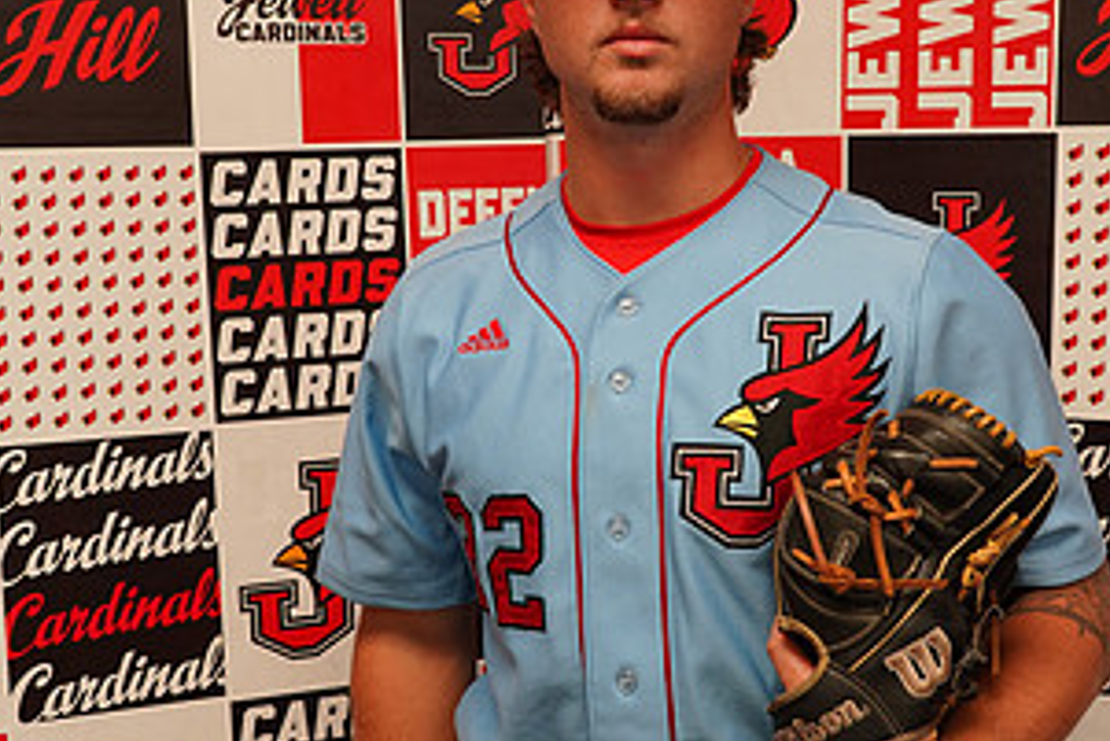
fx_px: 1666
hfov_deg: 36.8
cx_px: 594
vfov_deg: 25.1
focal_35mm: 54
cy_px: 363
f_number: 4
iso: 800
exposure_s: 1/160
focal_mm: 28
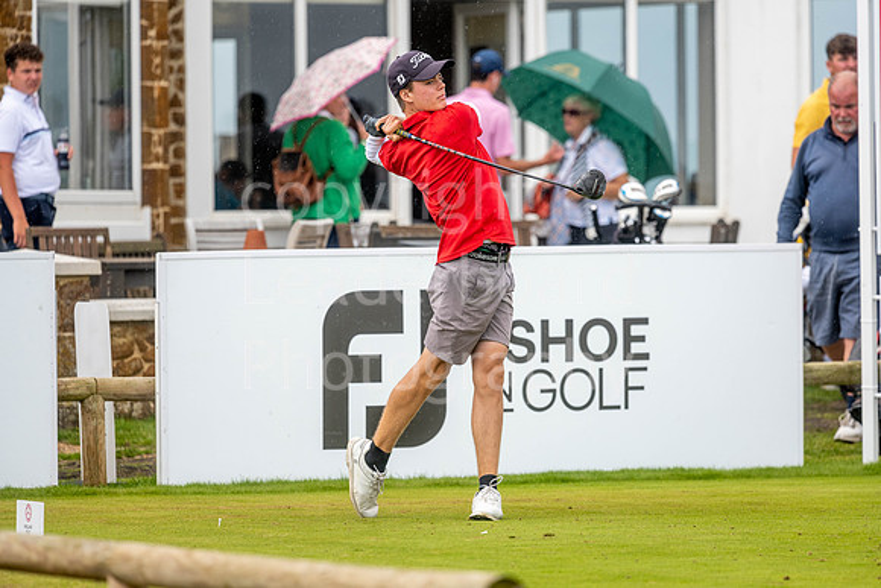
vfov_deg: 4.6
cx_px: 440
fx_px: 7343
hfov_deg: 6.9
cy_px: 294
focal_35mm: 300
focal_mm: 300
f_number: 5
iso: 200
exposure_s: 1/800
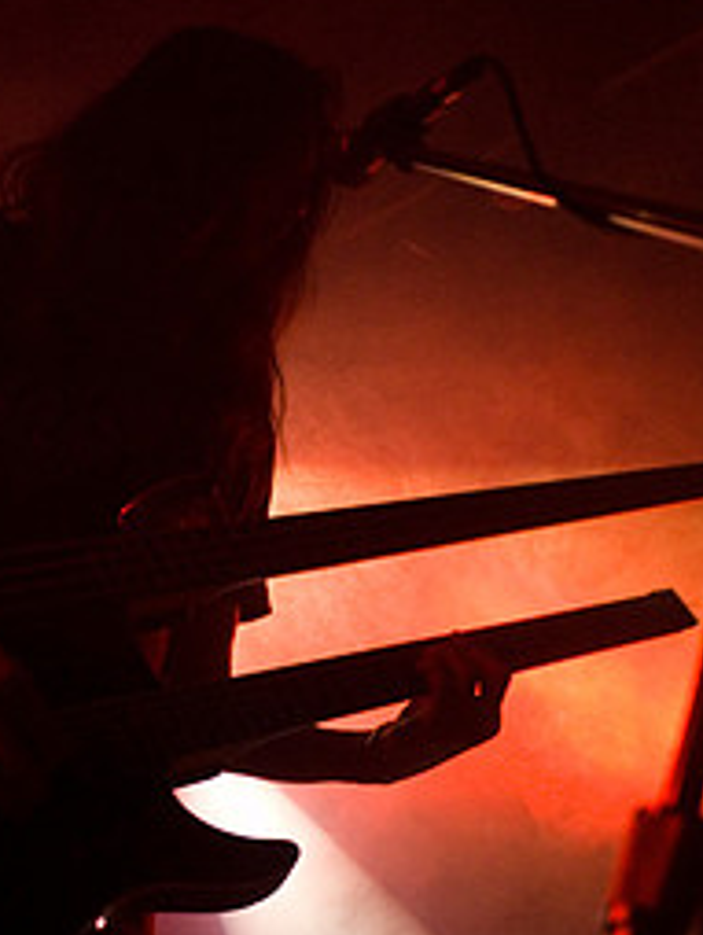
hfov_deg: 28.5
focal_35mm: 51
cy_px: 773
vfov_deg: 36.0
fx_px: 1379
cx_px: 259
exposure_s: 1/30
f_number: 2.8
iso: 1600
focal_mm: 20
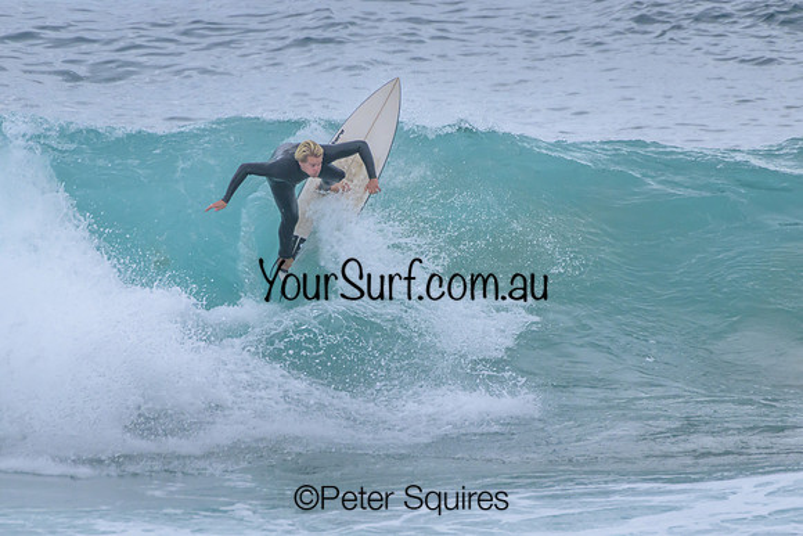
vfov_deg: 1.4
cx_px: 402
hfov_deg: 2.2
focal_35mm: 950
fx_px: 21194
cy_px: 268
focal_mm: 950
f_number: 11
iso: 2200
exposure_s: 1/2000
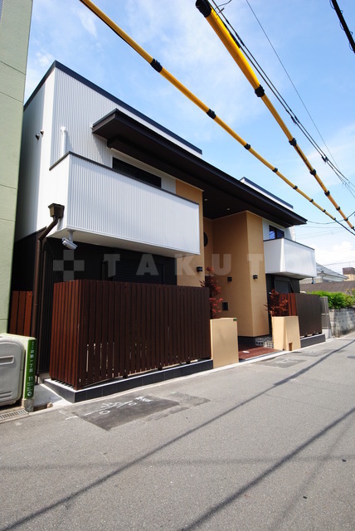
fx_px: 288
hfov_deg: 63.3
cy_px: 266
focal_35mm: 20
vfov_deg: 85.4
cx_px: 178
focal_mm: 13
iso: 200
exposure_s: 1/160
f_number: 10
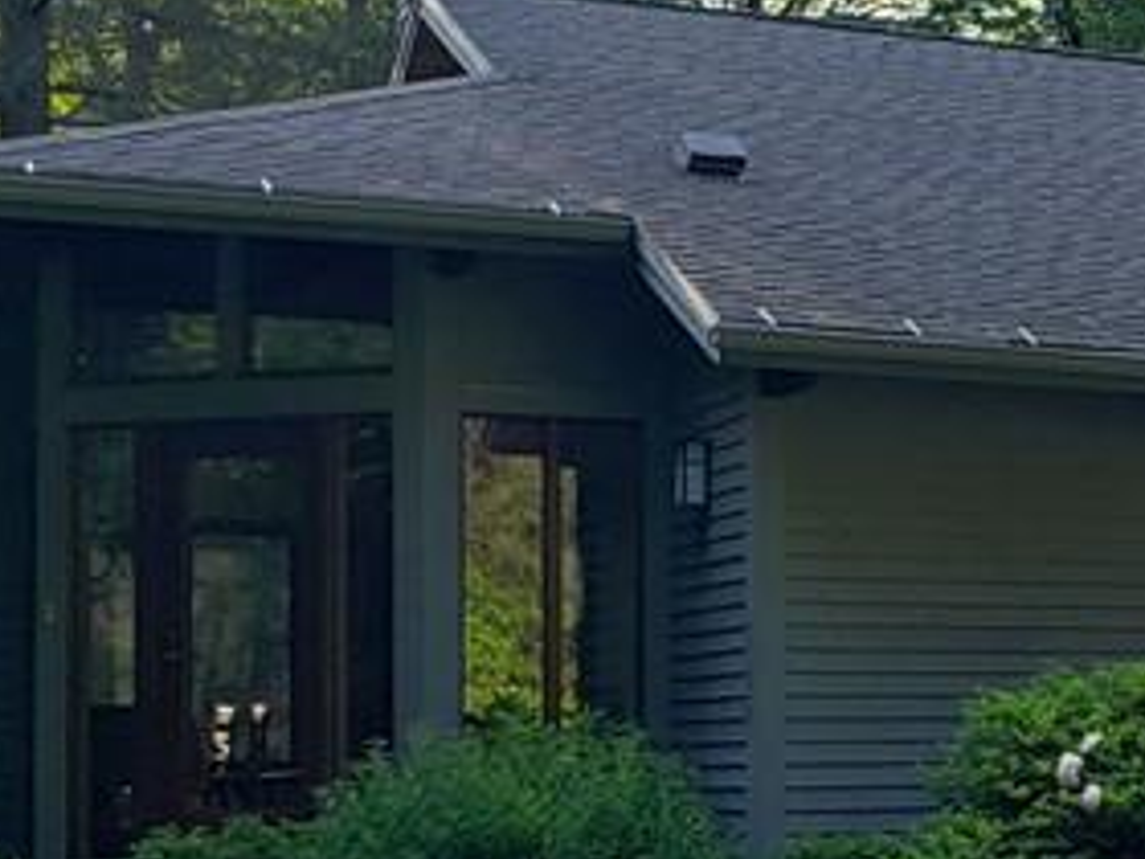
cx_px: 1734
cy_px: 609
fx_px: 3142
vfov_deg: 15.5
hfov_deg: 18.3
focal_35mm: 95
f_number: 2.4
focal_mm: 4.3
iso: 50
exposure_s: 1/276
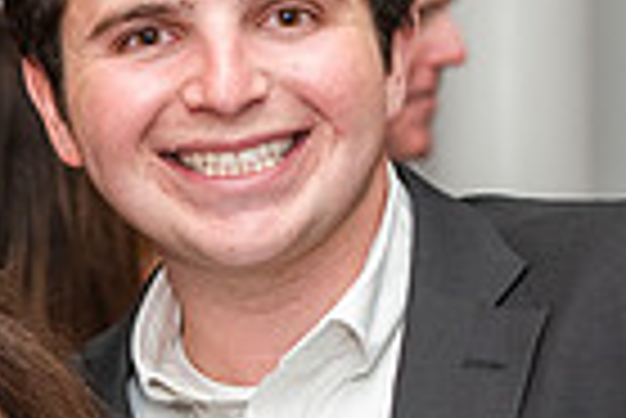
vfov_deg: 5.6
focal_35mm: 243
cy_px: 582
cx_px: 99
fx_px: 4230
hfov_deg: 8.4
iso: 1250
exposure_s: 1/125
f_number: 4
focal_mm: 58
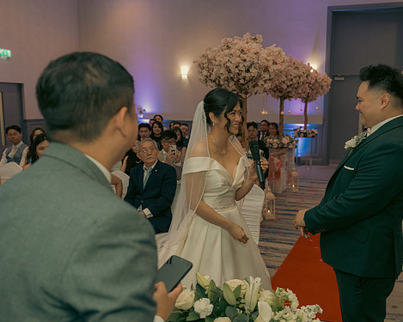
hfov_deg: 50.1
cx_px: 235
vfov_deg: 41.1
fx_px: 429
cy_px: 165
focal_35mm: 36
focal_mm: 31
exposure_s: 1/160
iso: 2500
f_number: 3.5
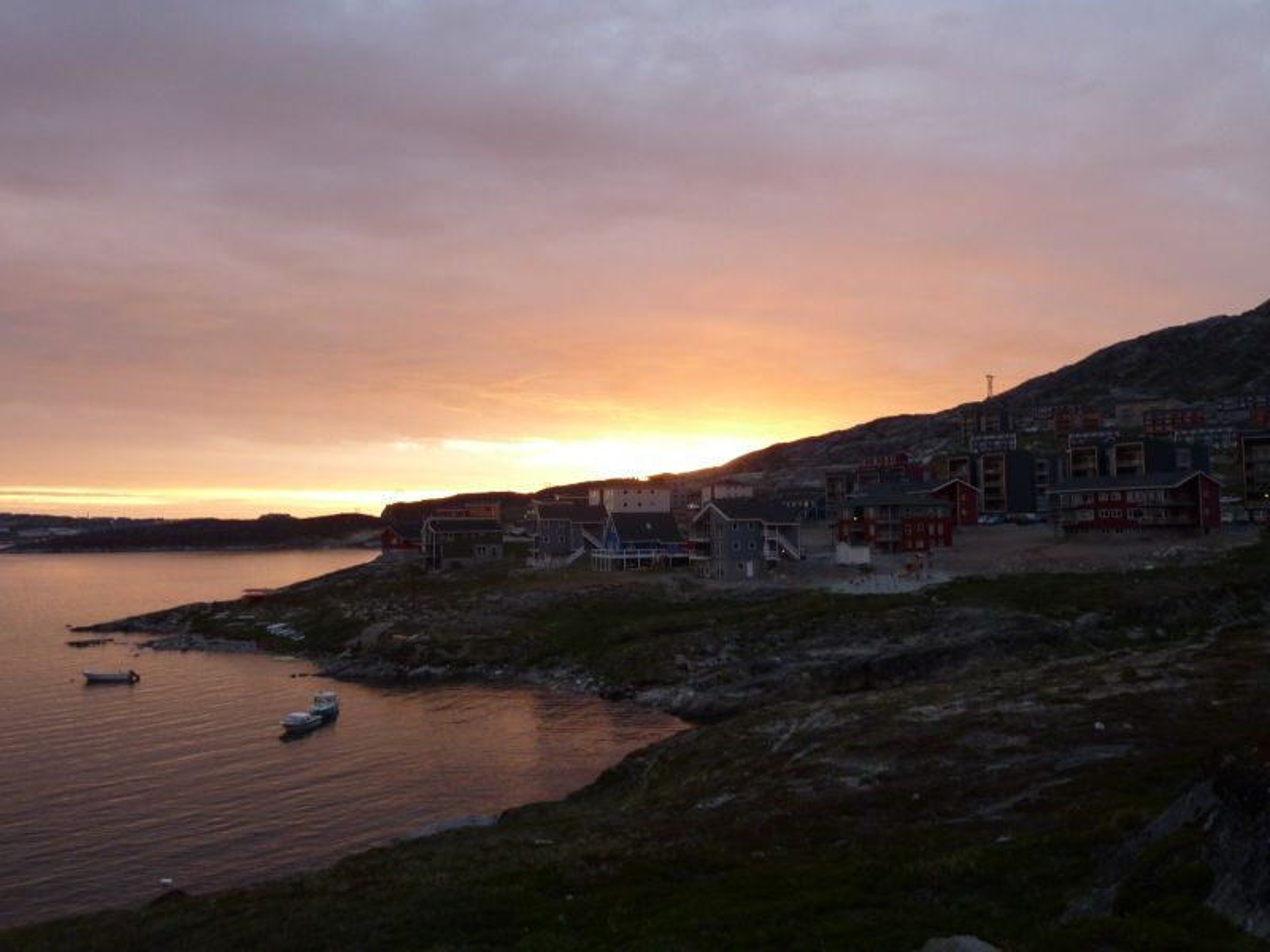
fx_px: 991
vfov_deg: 51.4
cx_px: 635
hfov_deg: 65.3
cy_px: 476
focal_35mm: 27
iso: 80
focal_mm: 4.4
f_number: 3.3
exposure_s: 1/30
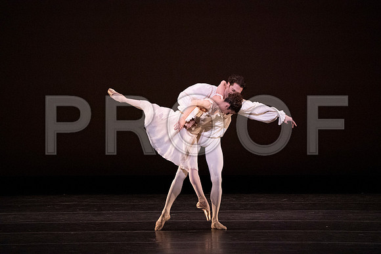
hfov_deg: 6.1
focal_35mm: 336
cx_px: 190
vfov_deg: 4.1
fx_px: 3557
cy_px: 127
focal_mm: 336
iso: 20000
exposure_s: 1/400
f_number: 5.6
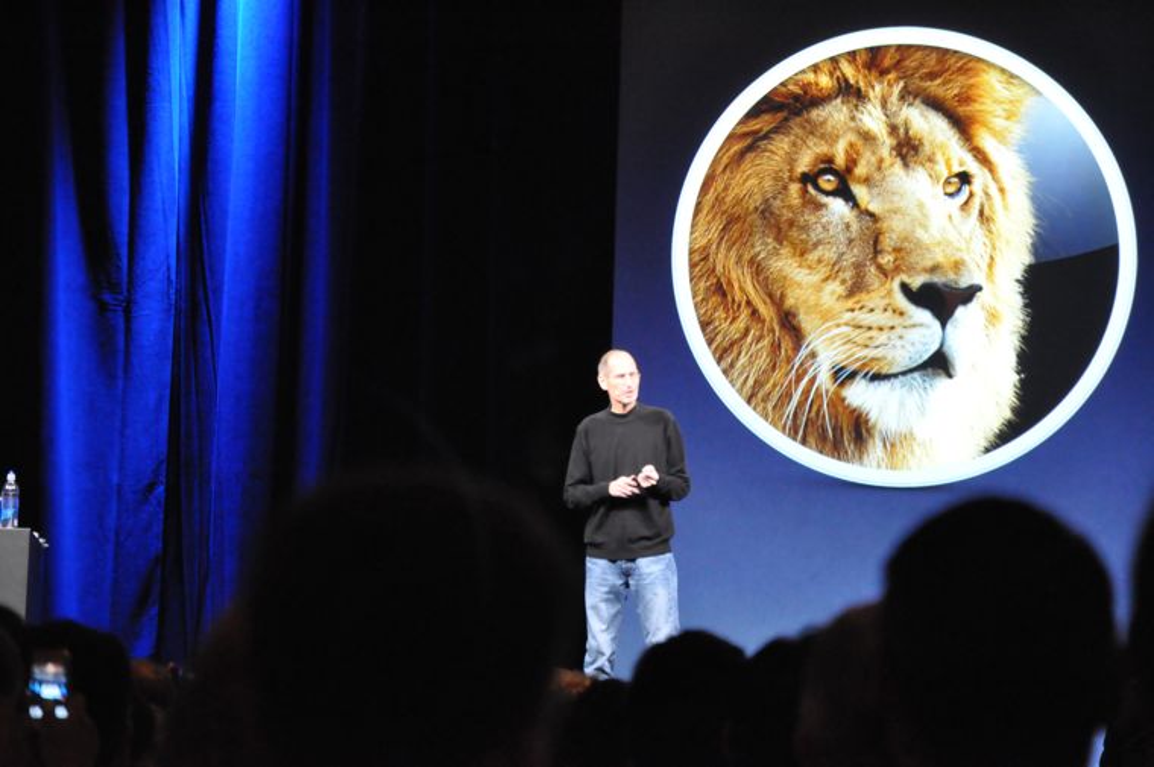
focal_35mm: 158
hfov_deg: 13.1
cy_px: 384
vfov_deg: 8.7
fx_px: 5043
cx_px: 577
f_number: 5.6
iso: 3200
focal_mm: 105
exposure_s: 1/30
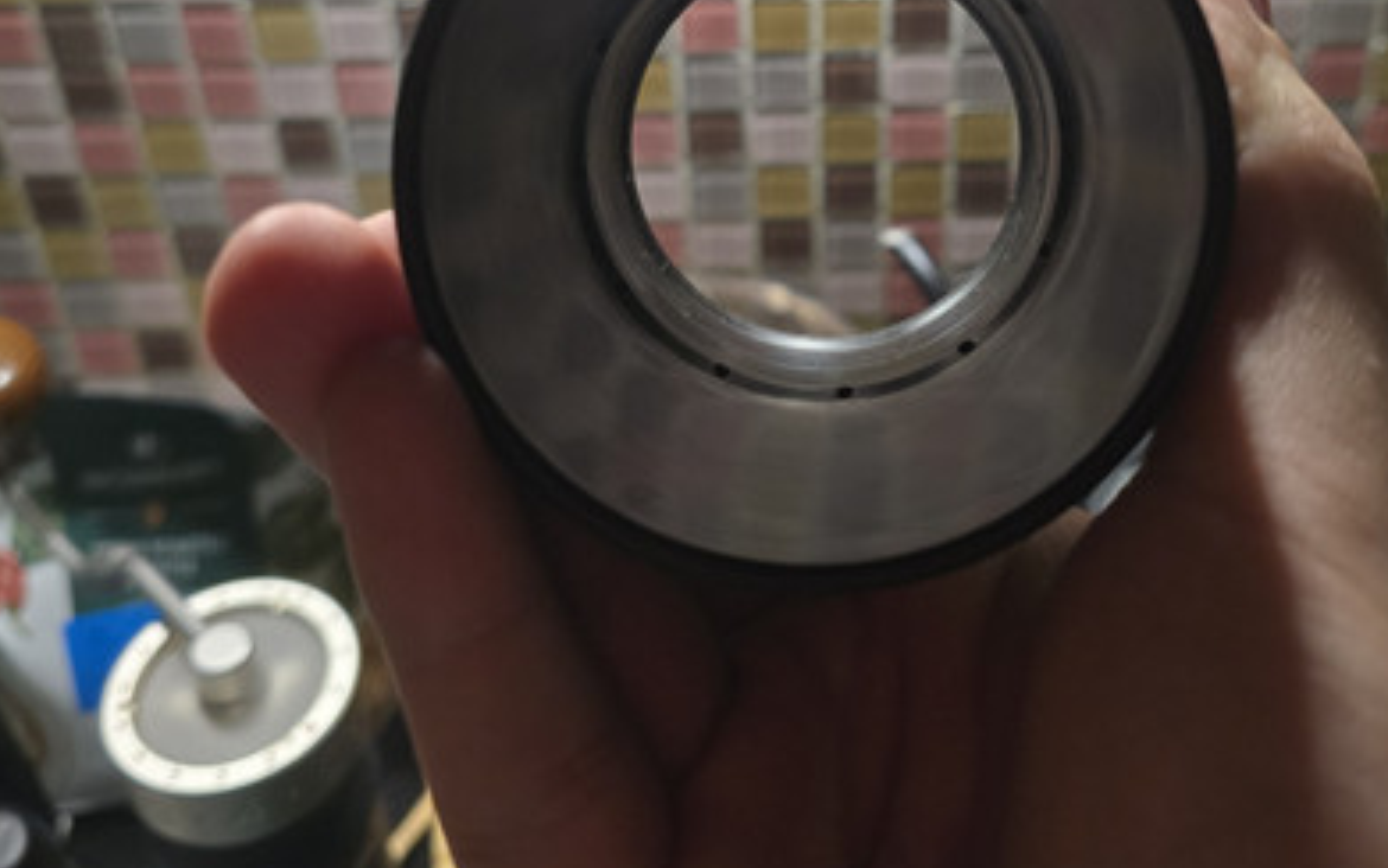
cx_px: 815
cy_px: 39
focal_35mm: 40
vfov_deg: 30.2
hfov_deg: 49.0
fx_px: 1514
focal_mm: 6.3
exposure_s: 1/100
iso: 500
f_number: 1.7
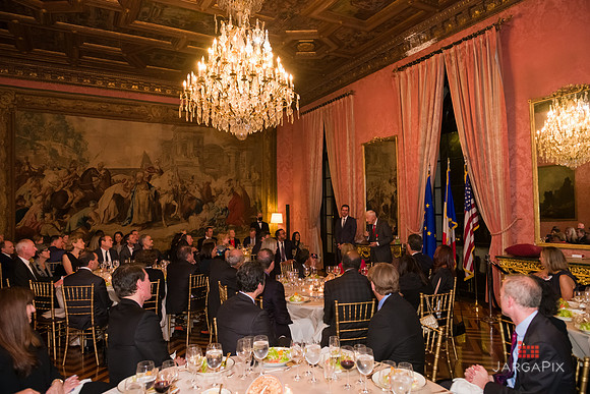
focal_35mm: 24
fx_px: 393
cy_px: 197
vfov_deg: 53.2
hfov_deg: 73.7
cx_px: 295
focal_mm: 24
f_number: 4
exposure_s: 1/100
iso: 3200
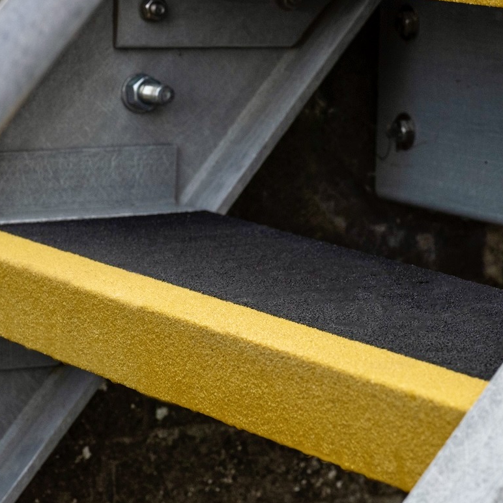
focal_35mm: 135
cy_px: 251
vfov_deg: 12.9
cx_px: 246
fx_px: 2219
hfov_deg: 12.9
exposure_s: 1/640
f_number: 11
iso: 800
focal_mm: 105
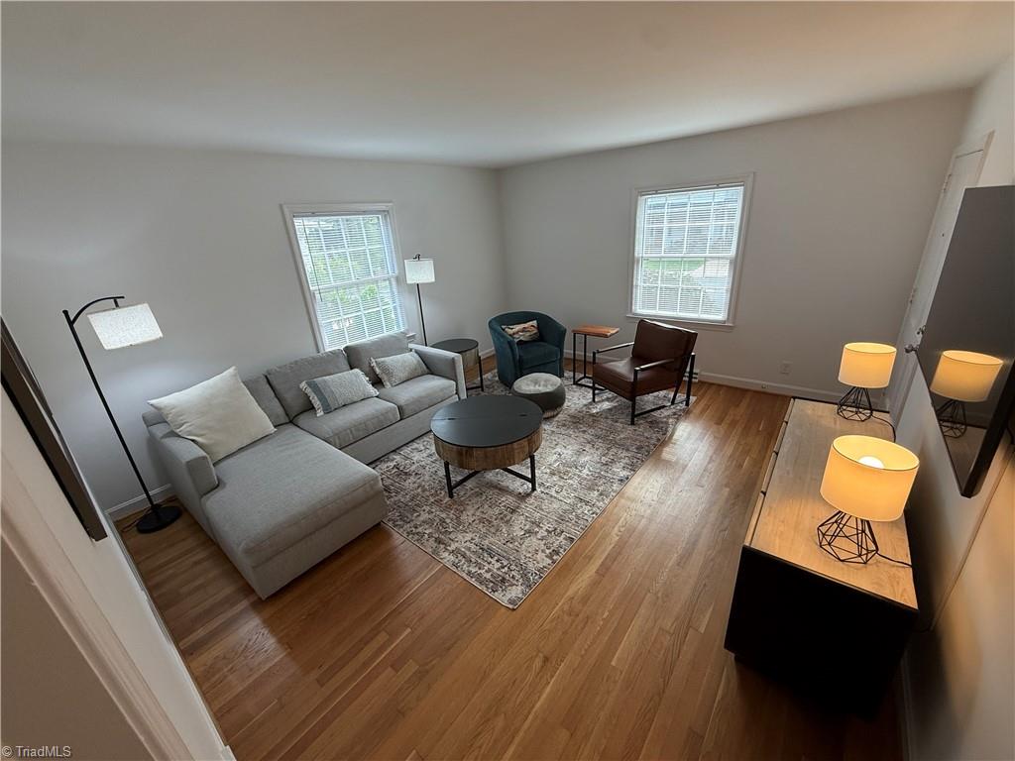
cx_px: 508
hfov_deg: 102.1
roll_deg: +4.4
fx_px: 411
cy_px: 380
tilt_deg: -20.4
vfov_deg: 85.7
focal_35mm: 14
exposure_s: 1/120
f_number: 2.2
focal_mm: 2.22
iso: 125
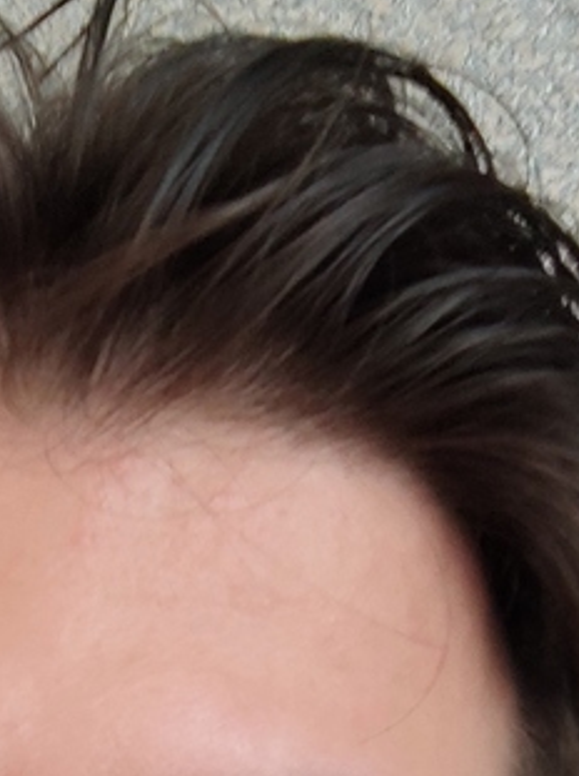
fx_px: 2126
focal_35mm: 95
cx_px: -25
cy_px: 898
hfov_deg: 15.2
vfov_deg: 19.6
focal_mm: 3.14
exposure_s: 1/33
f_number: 2.2
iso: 348
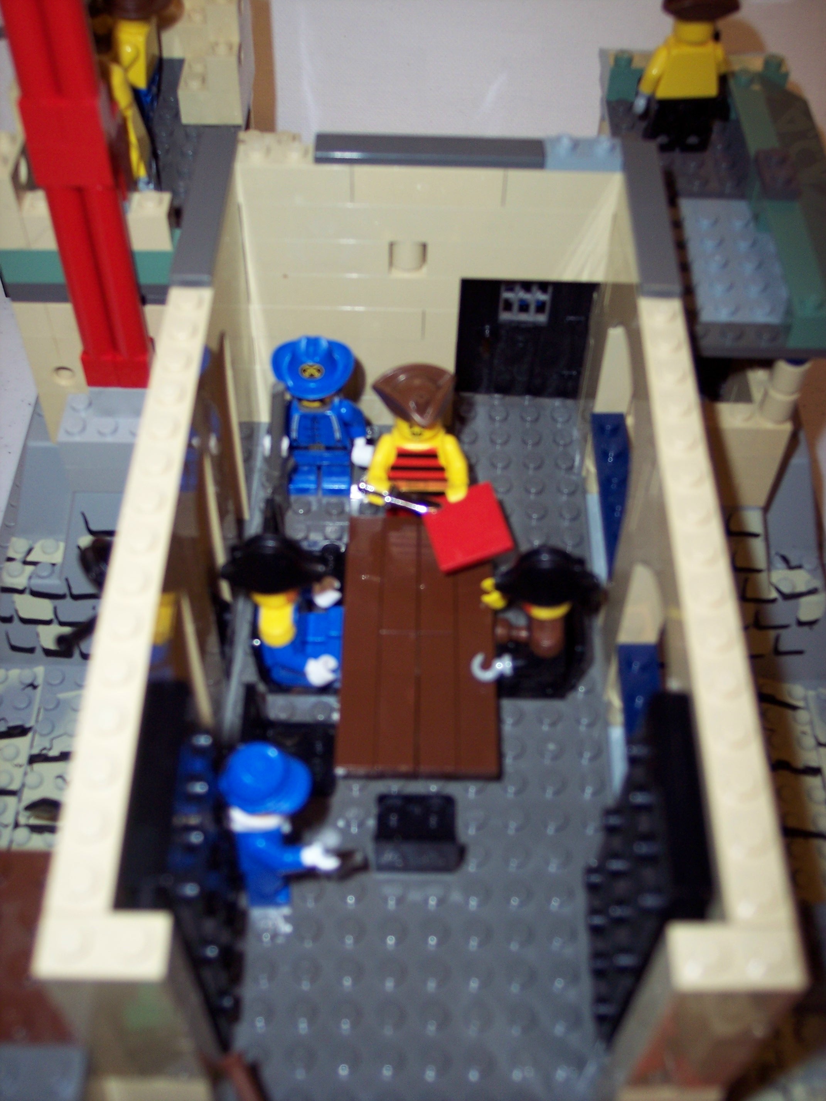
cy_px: 550
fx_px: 1241
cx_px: 413
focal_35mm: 39
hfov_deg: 36.8
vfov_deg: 47.9
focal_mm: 8
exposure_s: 1/60
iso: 100
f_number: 2.8
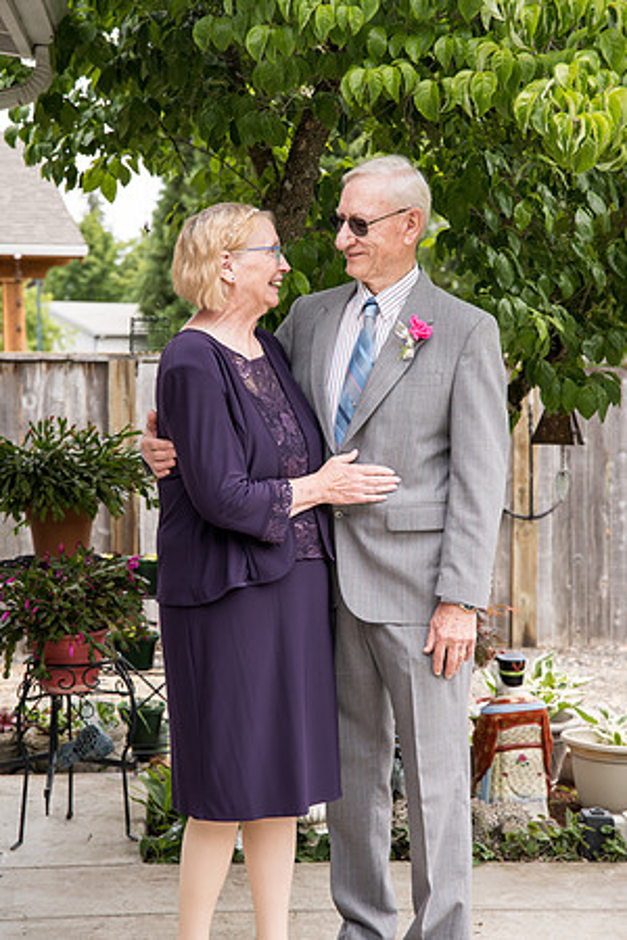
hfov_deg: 19.5
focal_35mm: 70
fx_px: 1829
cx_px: 314
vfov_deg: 28.8
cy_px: 470
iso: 400
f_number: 5
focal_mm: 70
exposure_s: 1/500
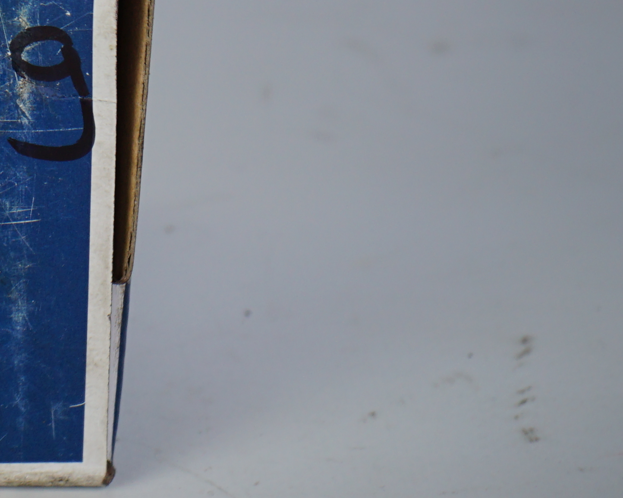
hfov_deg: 6.9
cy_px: -296
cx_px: -590
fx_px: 5033
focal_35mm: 273
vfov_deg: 5.6
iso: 200
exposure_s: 1/160
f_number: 8
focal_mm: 70
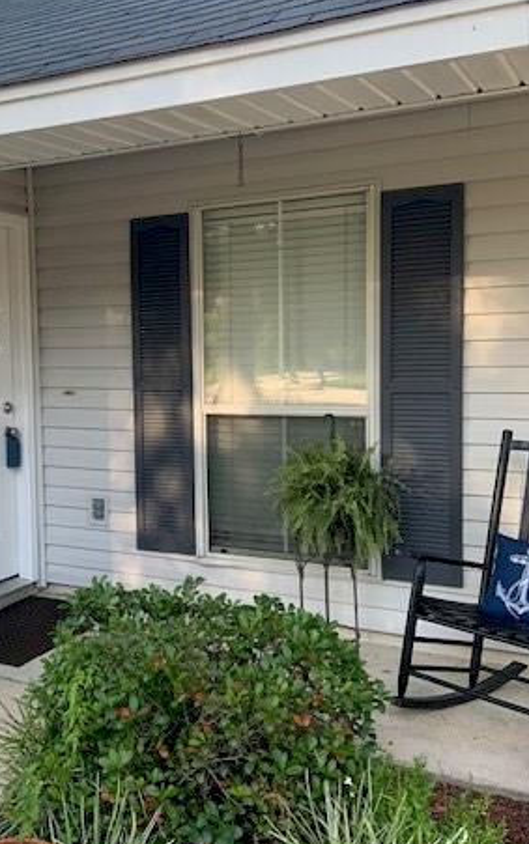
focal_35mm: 39
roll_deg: +1.5
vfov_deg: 50.4
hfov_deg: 32.0
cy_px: 424
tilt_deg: -3.5
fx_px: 898
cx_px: 114
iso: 25
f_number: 1.8
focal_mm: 4.25
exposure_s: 1/258
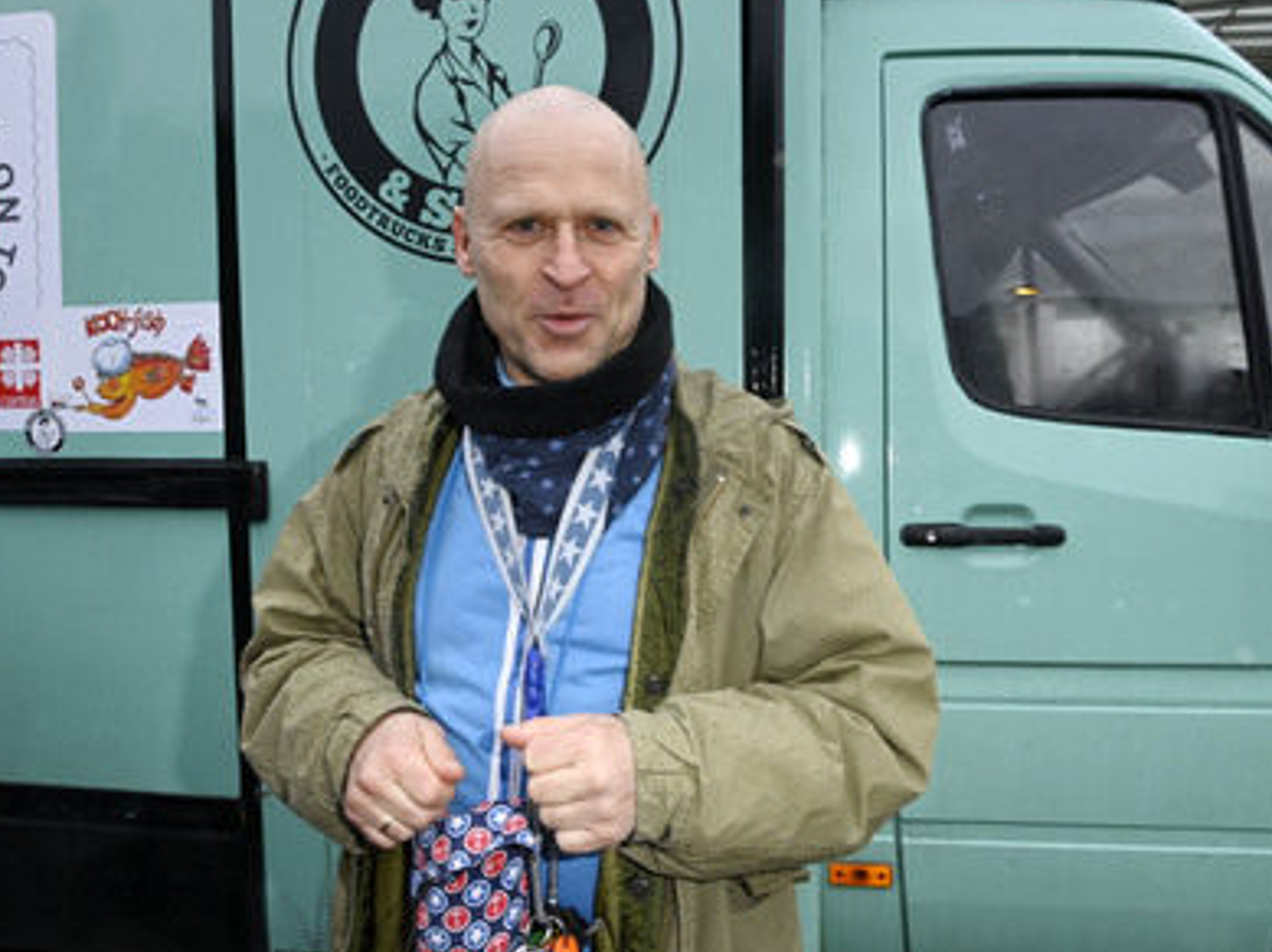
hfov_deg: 61.7
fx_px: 1065
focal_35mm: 29
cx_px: 643
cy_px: 471
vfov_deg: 48.2
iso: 1600
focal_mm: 26
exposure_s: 1/100
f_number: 8
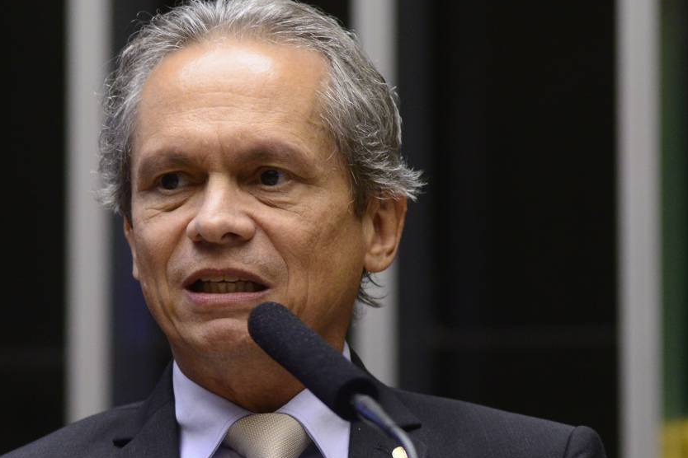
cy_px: 342
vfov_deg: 4.4
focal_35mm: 313
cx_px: 225
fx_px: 5981
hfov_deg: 6.6
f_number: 3.5
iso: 2500
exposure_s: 1/125
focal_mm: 145
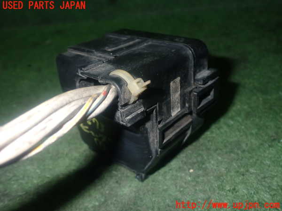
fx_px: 293
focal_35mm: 36
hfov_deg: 51.4
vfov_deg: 39.7
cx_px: 141
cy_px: 106
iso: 320
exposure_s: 1/40
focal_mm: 6.37
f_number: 7.1
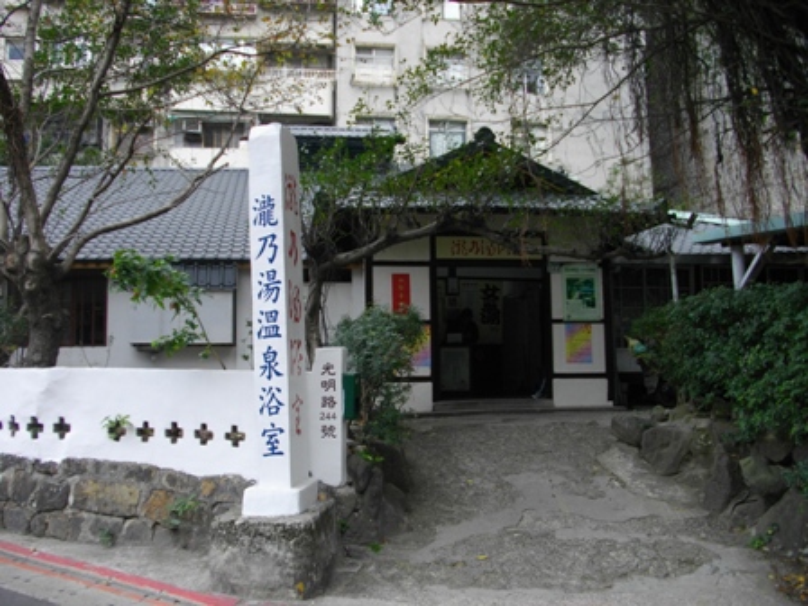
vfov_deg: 44.2
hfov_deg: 56.8
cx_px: 404
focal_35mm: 32
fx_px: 747
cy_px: 303
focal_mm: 5.7
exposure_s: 1/125
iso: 100
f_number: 2.9
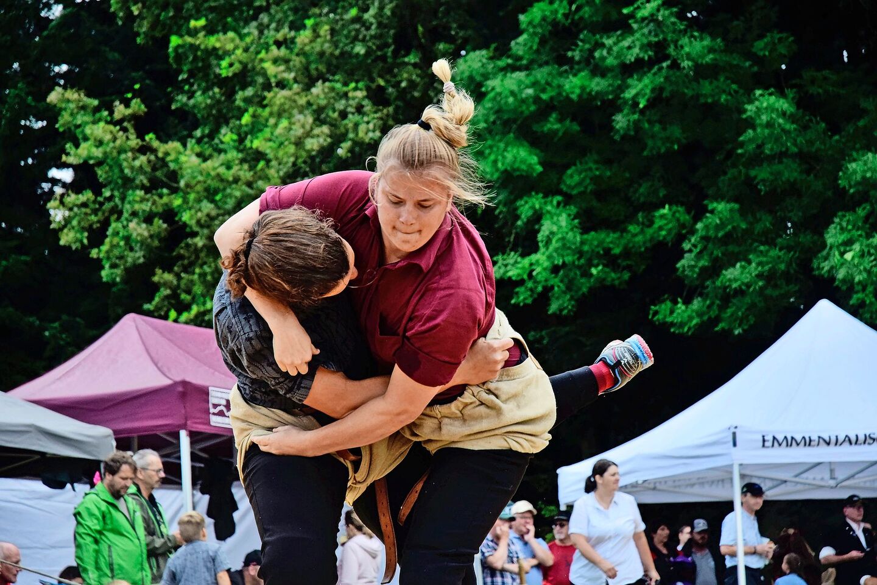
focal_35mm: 105
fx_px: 2558
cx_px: 438
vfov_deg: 13.0
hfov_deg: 19.5
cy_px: 292
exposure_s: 1/1000
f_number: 4.5
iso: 450
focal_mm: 70
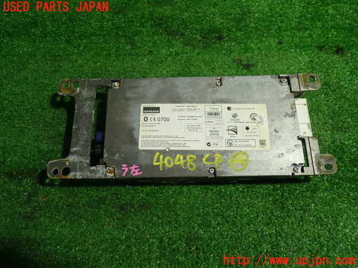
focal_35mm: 30
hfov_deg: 60.0
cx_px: 179
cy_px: 134
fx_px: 310
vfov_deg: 46.8
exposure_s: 1/50
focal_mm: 5.4
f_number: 2.3
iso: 200
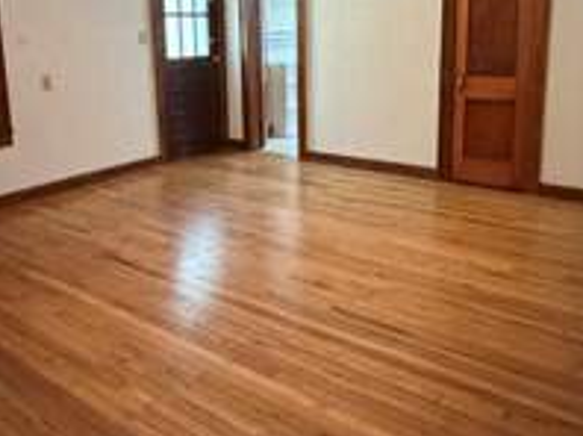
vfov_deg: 40.9
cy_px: 127
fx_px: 572
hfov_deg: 54.0
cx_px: 280
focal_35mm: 34
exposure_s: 1/60
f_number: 2.2
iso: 1250
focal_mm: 2.22
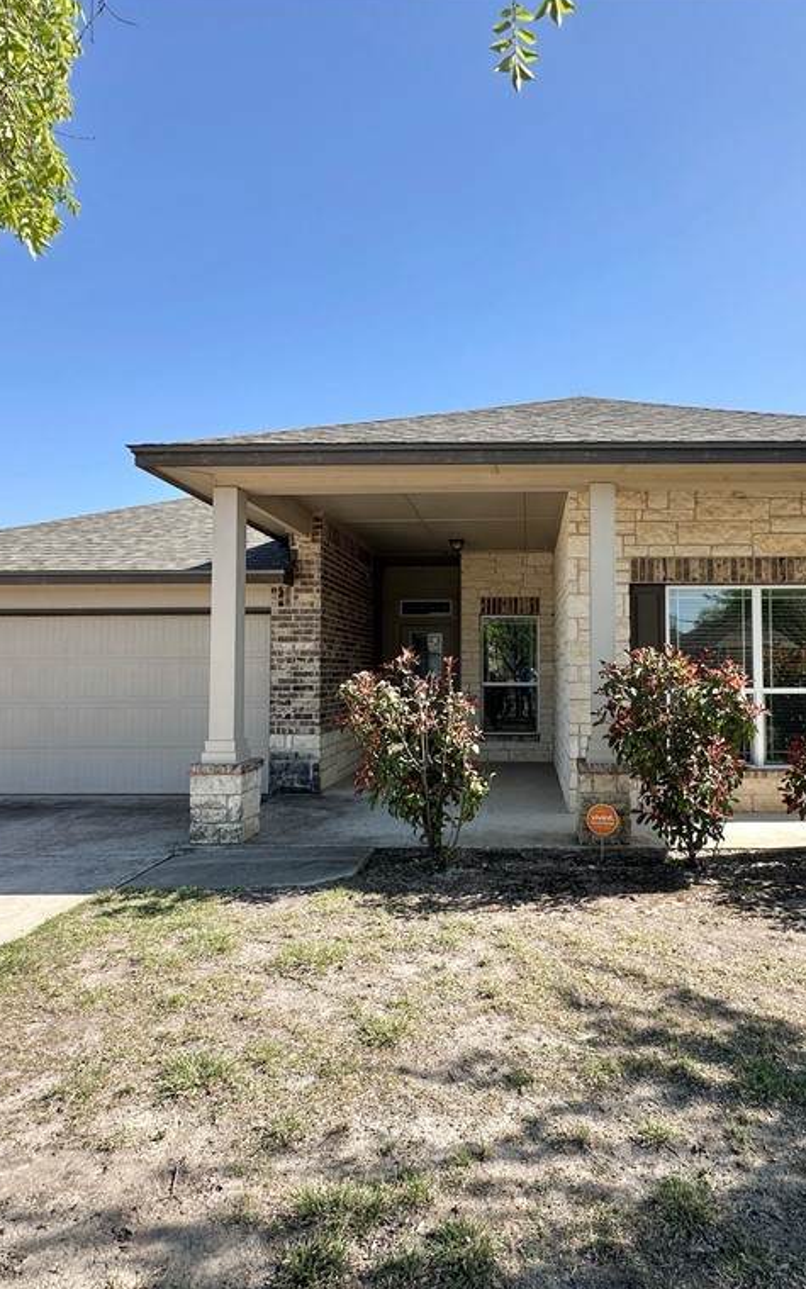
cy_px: 641
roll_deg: -0.4
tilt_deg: +2.3
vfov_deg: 85.1
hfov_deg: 58.7
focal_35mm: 20
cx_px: 516
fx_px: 703
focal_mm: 2.22
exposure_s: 1/734
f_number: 2.2
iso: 40
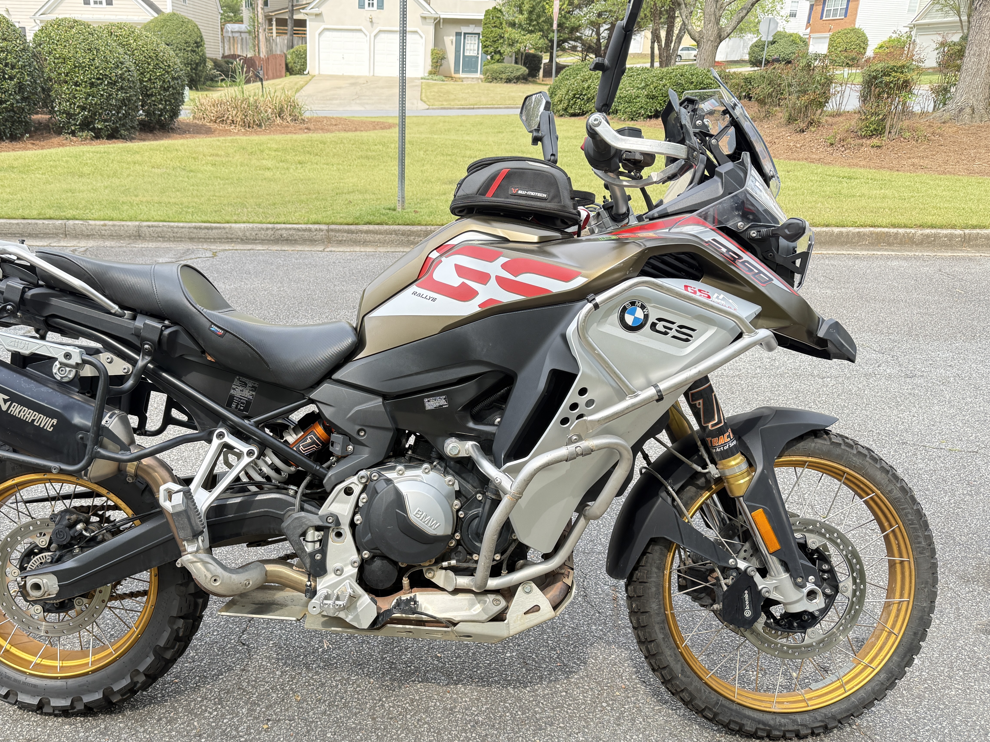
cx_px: 398
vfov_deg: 46.7
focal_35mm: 30
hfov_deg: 59.5
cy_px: 411
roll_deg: -1.2
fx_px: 858
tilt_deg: -21.6
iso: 100
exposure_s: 1/742
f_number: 1.78
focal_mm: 6.76
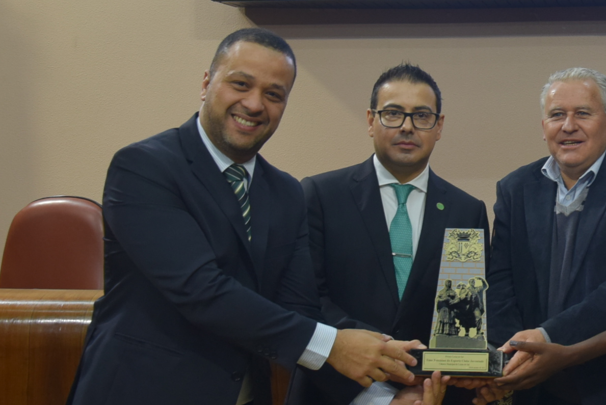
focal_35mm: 79
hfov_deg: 24.2
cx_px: 627
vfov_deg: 17.2
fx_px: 1335
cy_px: 99
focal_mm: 21
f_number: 4.5
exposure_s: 1/80
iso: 400
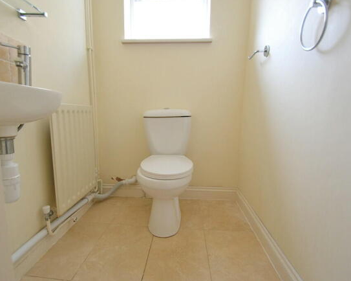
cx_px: 165
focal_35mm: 17
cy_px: 140
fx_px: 177
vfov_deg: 76.9
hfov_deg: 89.6
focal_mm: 10
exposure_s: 1/60
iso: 640
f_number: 3.5
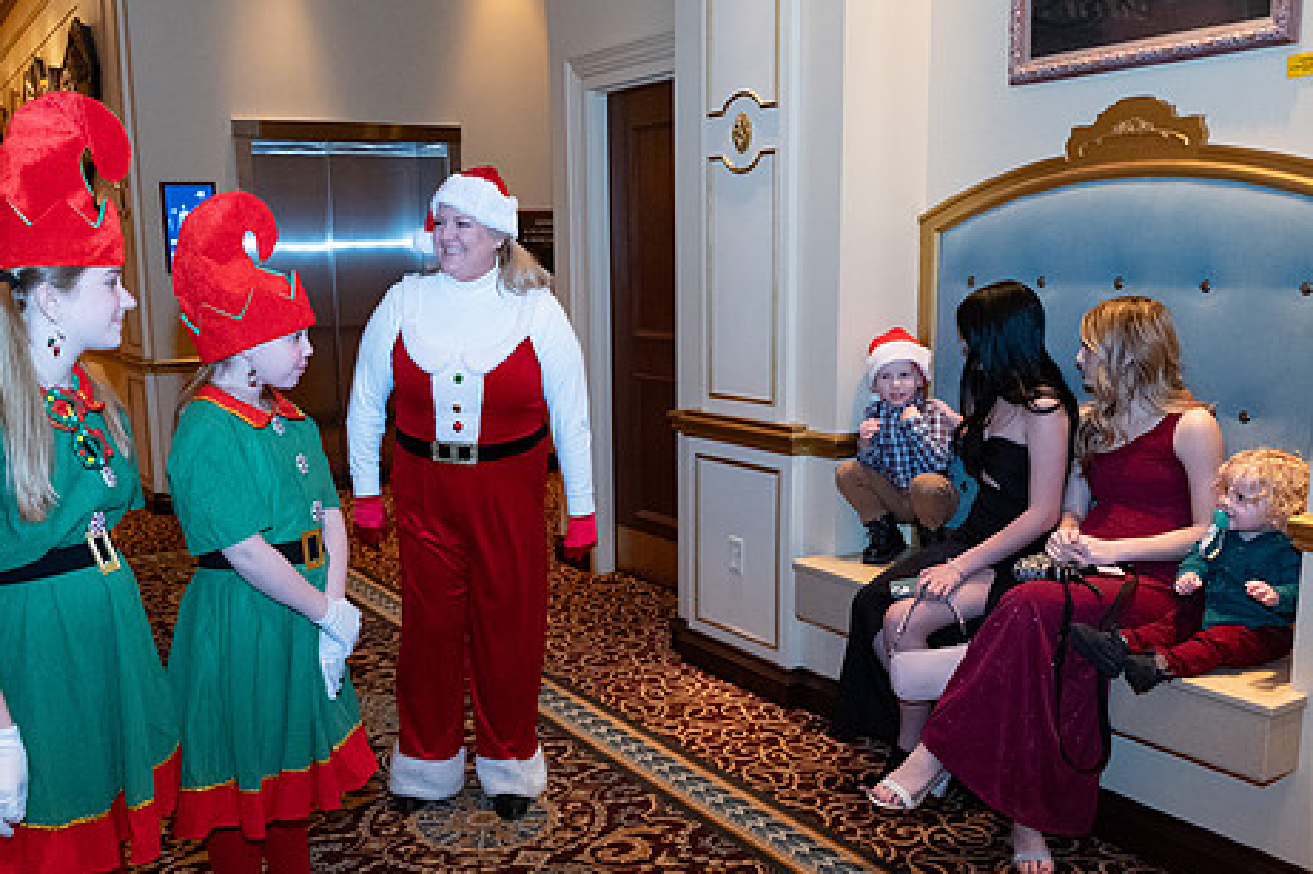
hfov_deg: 55.8
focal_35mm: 34
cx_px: 612
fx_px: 1240
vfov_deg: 38.7
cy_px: 522
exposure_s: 1/125
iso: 2500
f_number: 2.8
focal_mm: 18
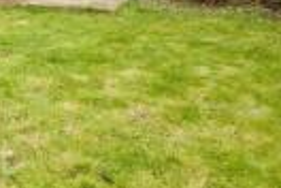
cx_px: 9
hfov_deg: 34.0
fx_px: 421
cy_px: -74
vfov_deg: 21.9
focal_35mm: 54
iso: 160
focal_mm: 10
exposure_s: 1/160
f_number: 8
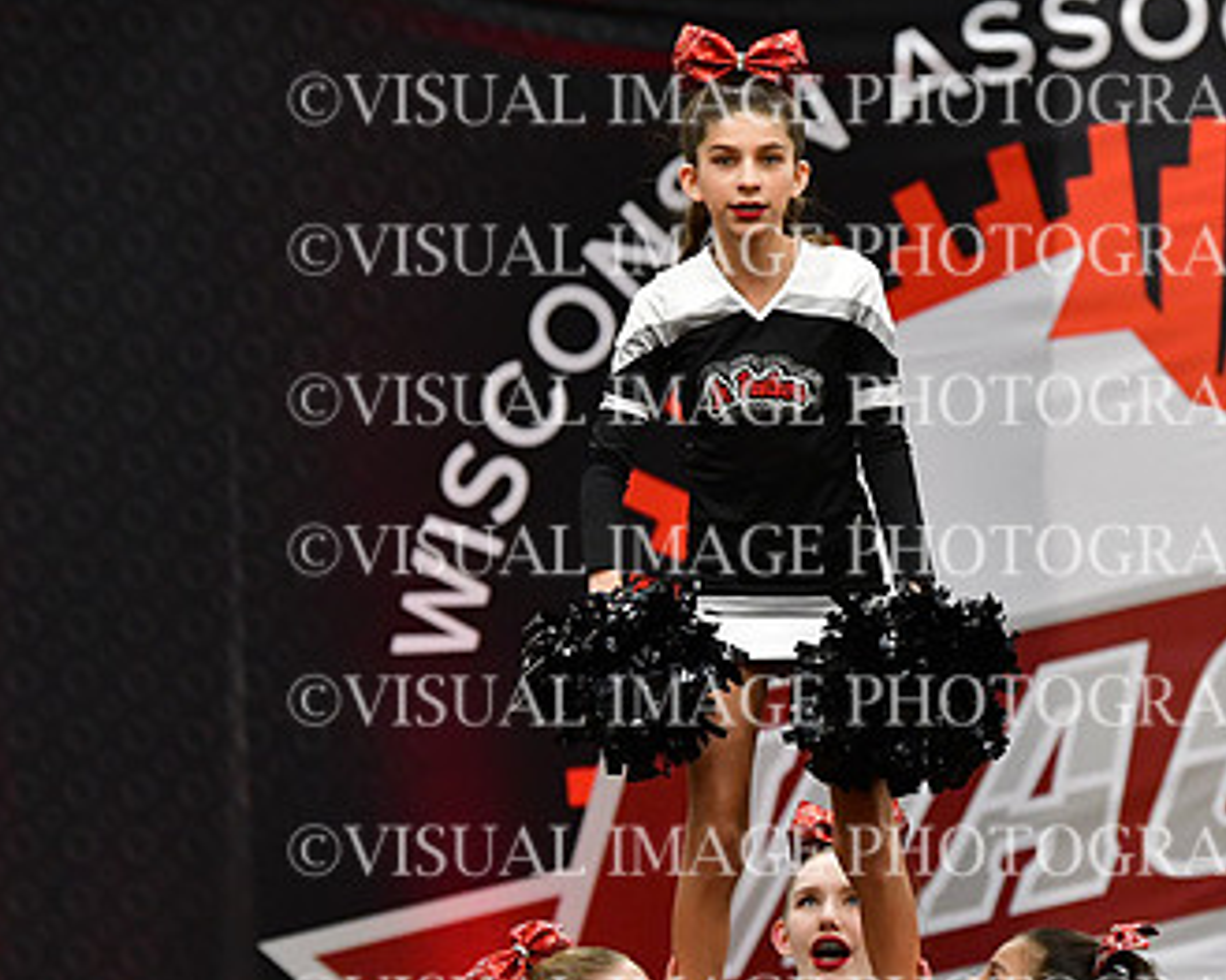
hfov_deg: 5.8
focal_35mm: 334
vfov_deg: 4.6
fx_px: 12116
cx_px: 827
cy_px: 475
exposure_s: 1/500
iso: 4000
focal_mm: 135
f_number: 3.5
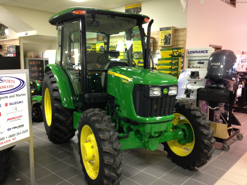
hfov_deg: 55.4
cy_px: 92
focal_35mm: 33
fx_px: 235
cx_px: 124
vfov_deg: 42.9
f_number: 2.4
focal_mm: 4.13
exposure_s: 1/20
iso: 250
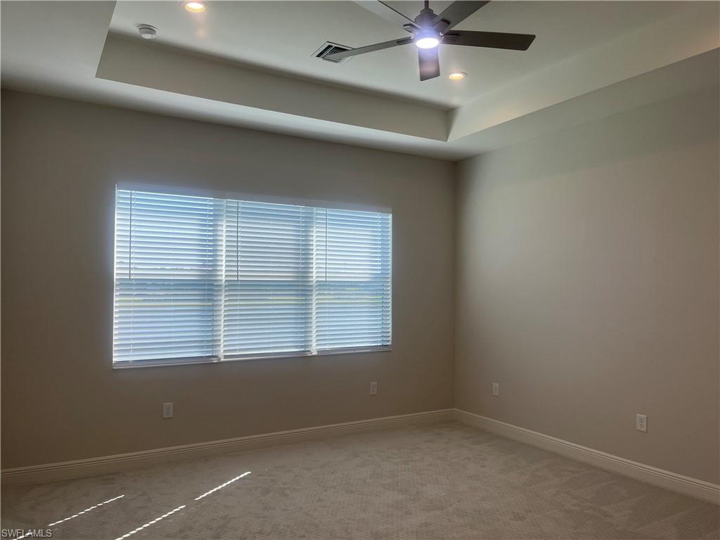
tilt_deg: +0.8
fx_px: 541
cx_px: 360
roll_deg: -0.3
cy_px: 270
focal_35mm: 26
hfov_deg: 67.3
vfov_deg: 53.1
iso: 50
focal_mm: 5.1
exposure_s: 1/404
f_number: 1.6
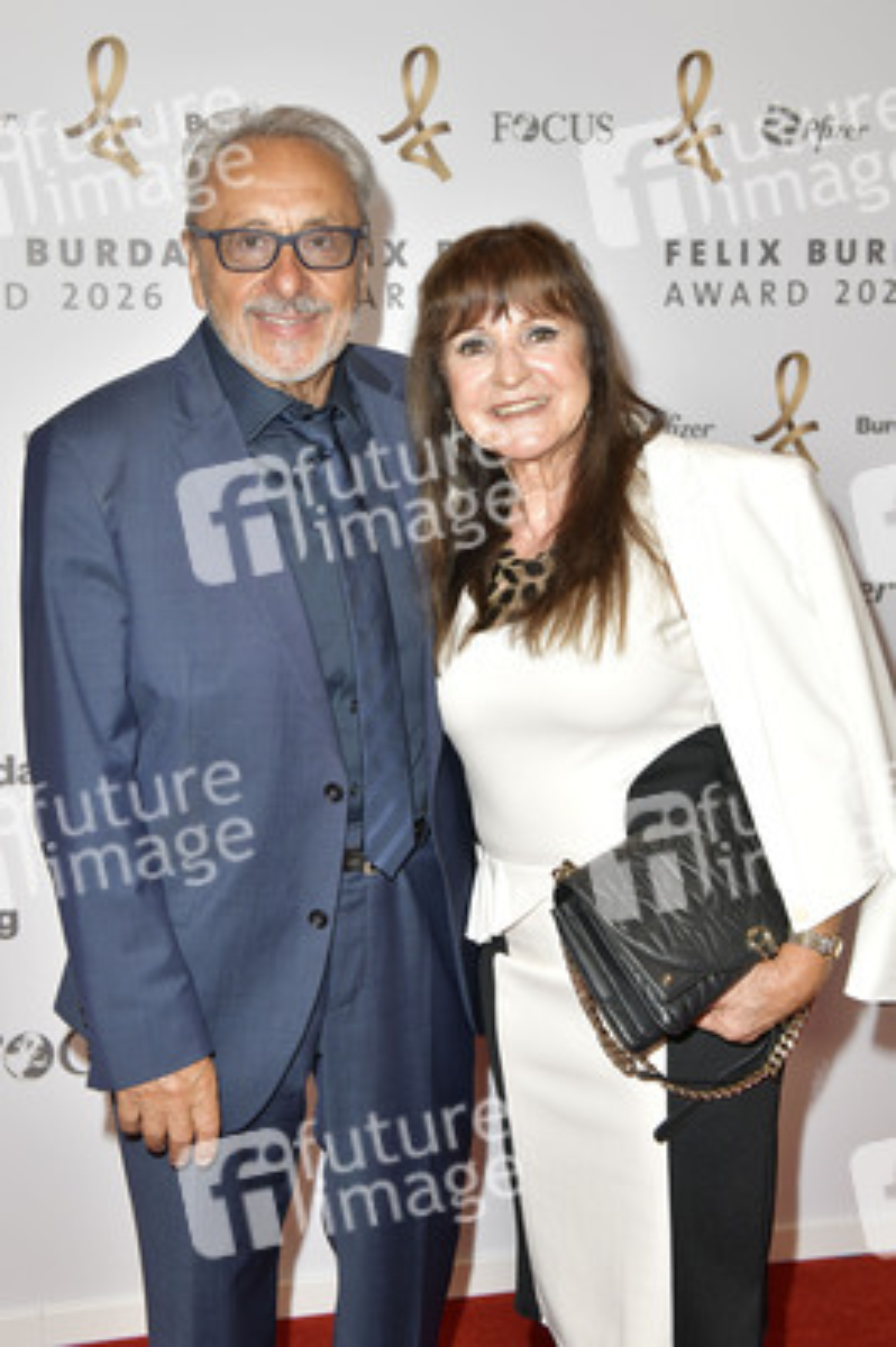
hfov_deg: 29.8
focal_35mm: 45
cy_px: 674
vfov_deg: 43.6
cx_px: 448
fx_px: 1683
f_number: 6.3
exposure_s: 1/200
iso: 640
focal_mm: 45
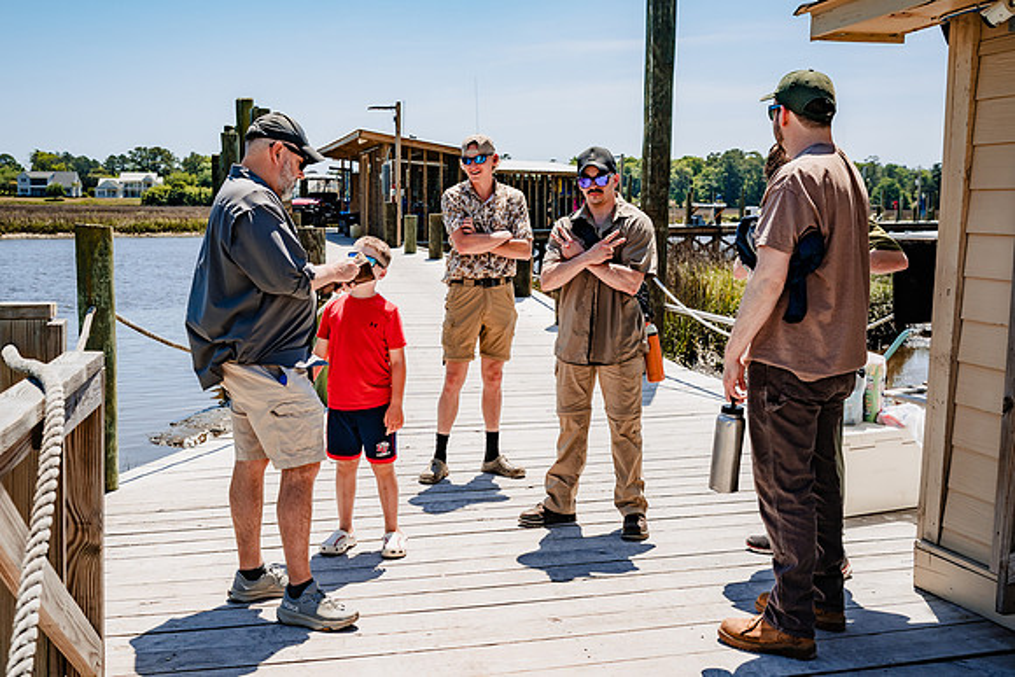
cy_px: 326
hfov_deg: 50.6
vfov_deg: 35.1
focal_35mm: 38
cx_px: 464
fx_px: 1072
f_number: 5.6
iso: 100
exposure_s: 1/640
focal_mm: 35
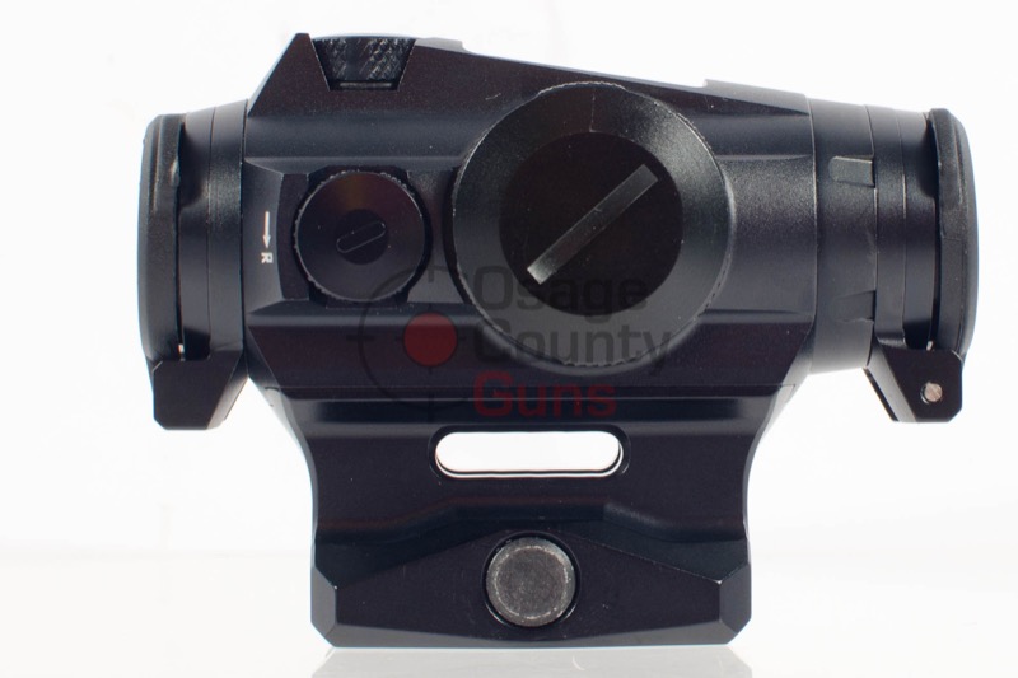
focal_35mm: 52
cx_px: 509
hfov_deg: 37.9
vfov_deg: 25.7
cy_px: 339
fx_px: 1484
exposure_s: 1/200
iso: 200
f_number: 9
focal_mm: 35
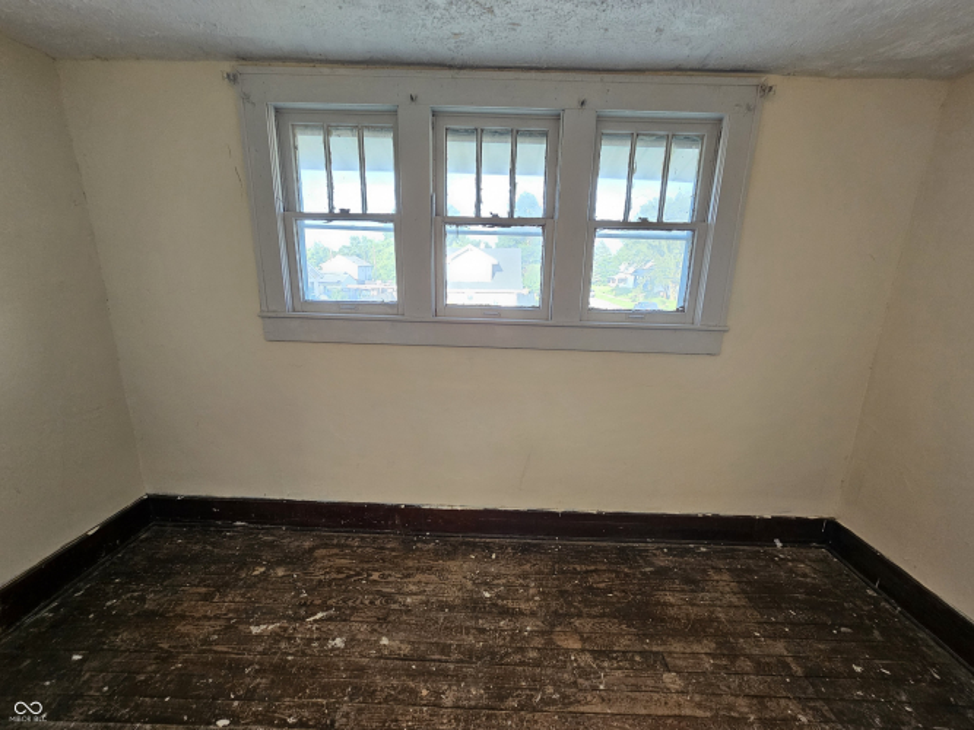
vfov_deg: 89.9
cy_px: 365
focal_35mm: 13
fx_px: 366
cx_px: 487
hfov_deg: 106.2
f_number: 2.2
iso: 160
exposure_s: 1/77.4
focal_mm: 2.2
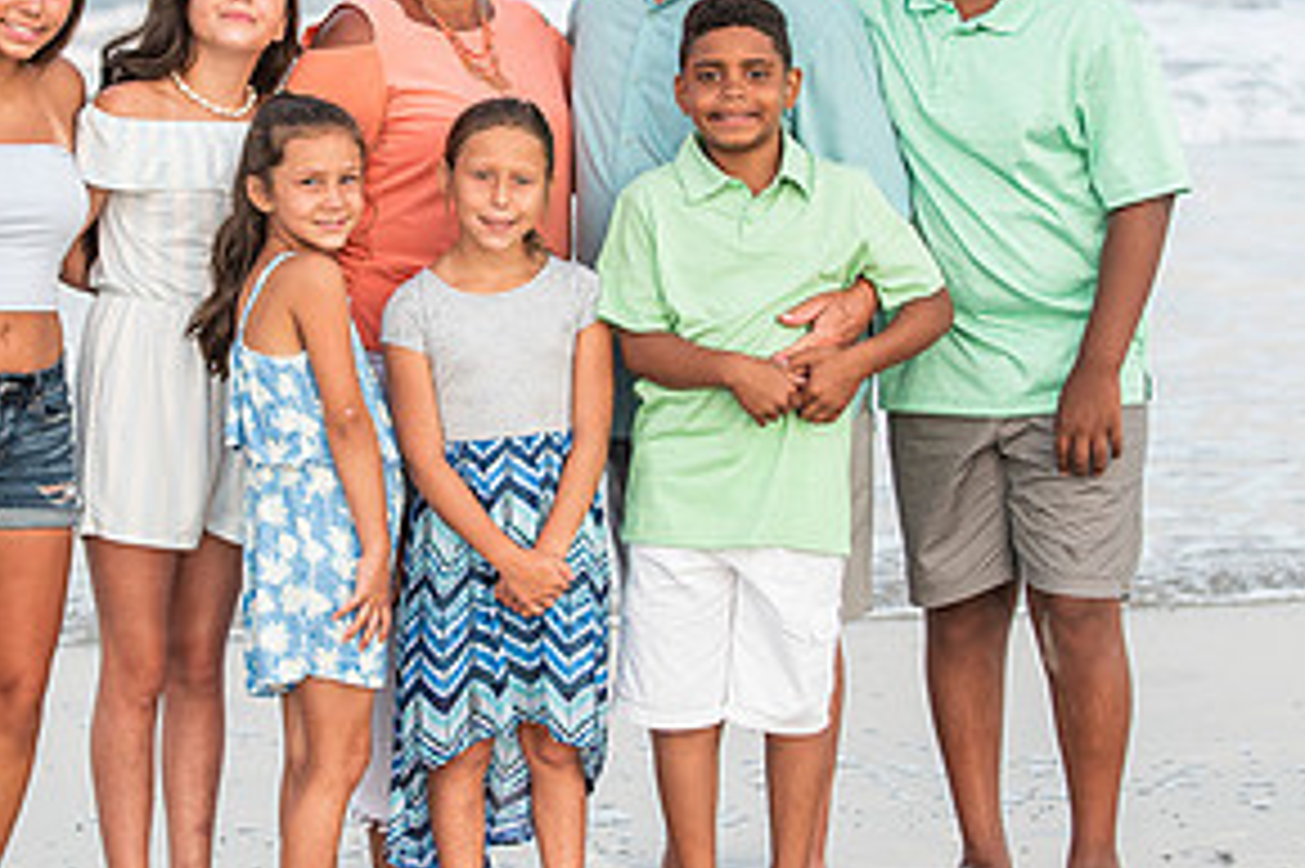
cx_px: 432
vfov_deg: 9.8
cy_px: 268
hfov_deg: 14.6
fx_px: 5072
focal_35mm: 140
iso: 800
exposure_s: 1/1250
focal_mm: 70
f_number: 3.5
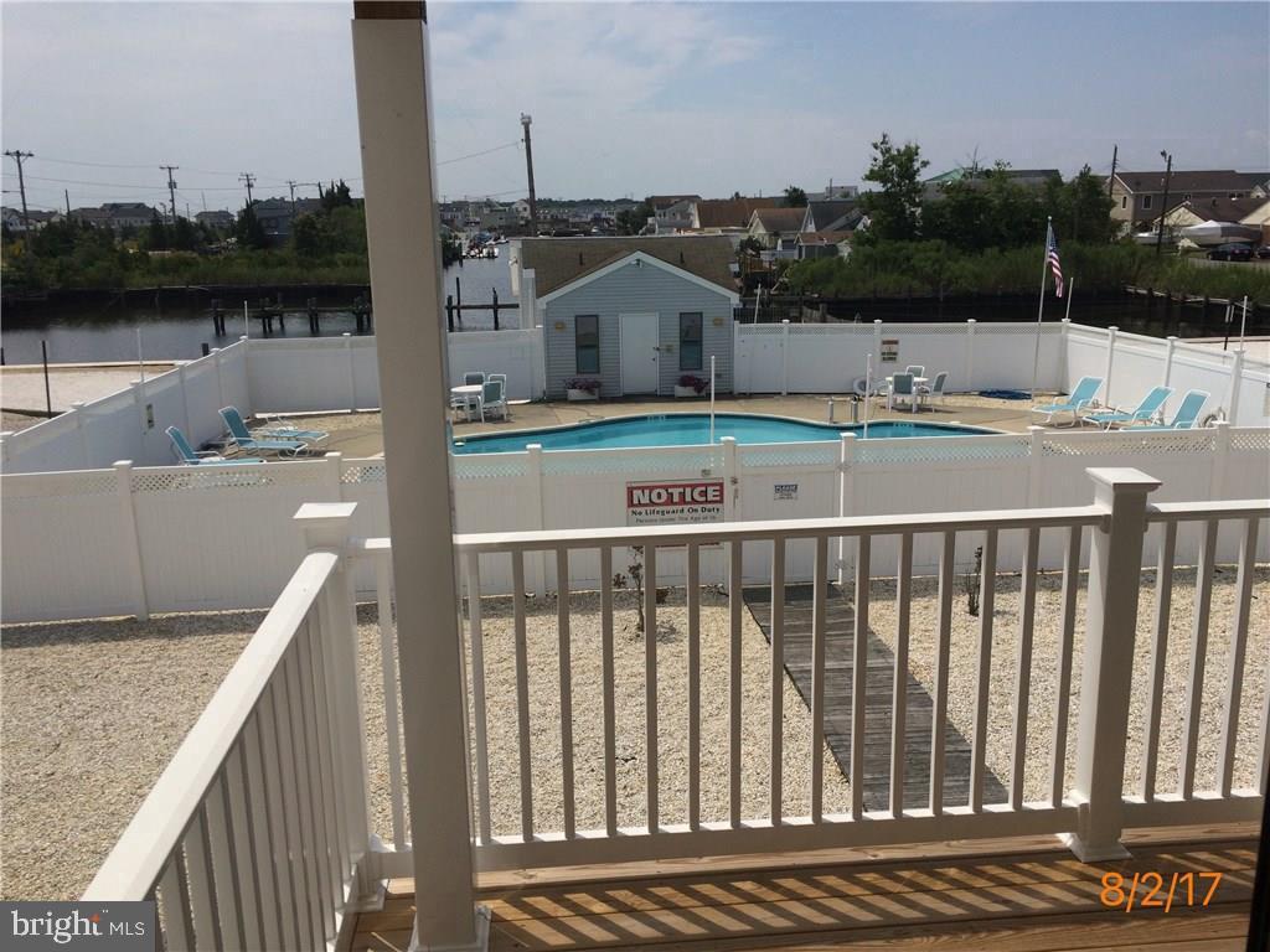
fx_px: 1064
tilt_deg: -14.4
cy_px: 476
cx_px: 635
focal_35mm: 29
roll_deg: +0.9
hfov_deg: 61.7
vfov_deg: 48.2
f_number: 2.2
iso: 32
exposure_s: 1/4115
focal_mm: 4.15
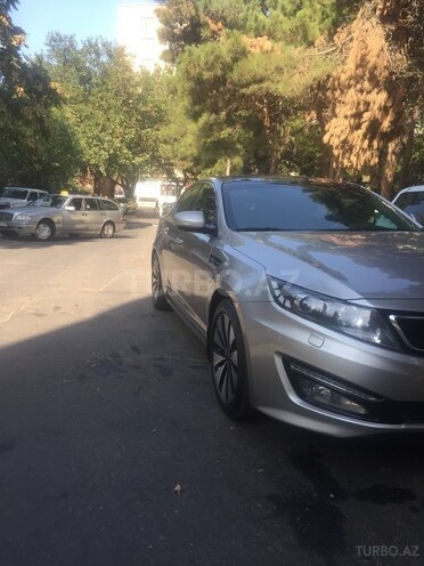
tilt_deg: -11.6
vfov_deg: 61.7
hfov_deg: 48.2
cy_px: 283
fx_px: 474
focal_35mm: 29
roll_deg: -2.9
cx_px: 212
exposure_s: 1/444
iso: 32
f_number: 2.2
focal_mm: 4.15
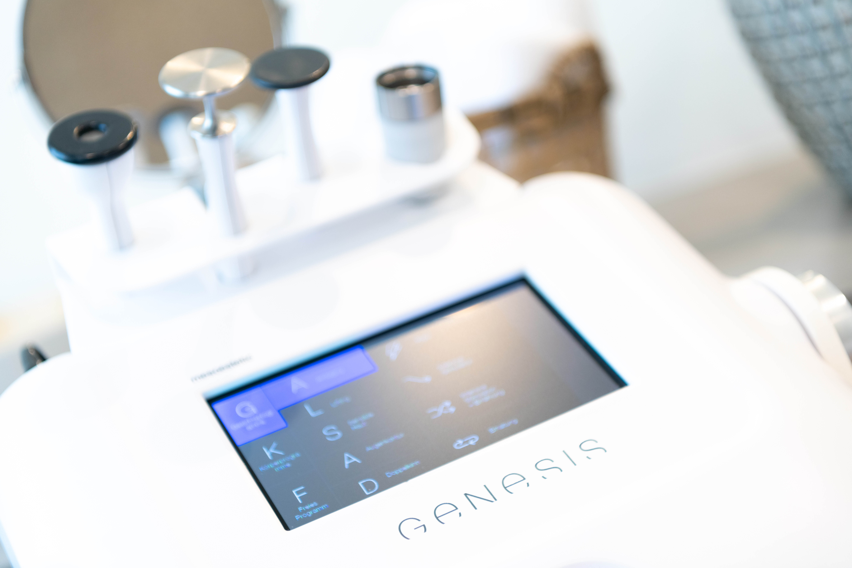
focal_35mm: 70
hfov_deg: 28.8
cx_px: 426
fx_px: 1657
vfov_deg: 19.5
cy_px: 284
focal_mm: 70
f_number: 2.8
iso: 250
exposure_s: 1/50
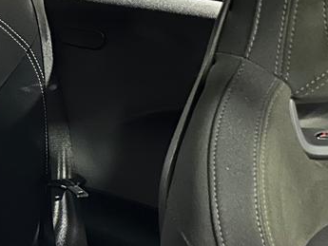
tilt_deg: -25.5
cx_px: -226
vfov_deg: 16.0
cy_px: 285
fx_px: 844
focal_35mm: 89
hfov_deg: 18.3
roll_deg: -2.1
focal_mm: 6.86
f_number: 1.78
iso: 2000
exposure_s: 1/9
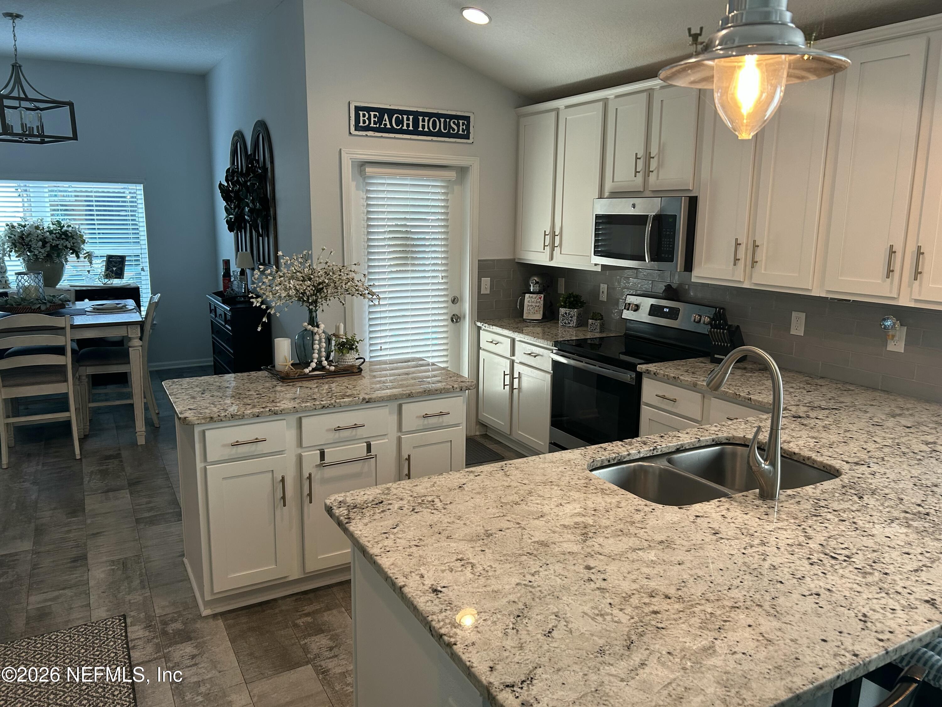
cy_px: 354
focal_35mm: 26
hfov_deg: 67.3
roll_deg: -0.5
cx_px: 471
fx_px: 708
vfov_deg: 53.1
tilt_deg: -11.1
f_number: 1.5
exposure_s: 1/120
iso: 125
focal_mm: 5.7
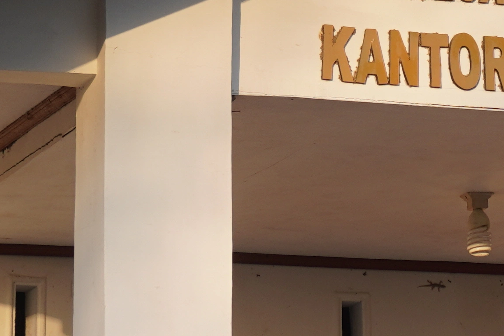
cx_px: 511
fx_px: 3948
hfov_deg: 7.3
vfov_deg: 4.9
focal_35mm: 282
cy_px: -85
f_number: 7.1
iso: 100
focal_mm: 36
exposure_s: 1/100
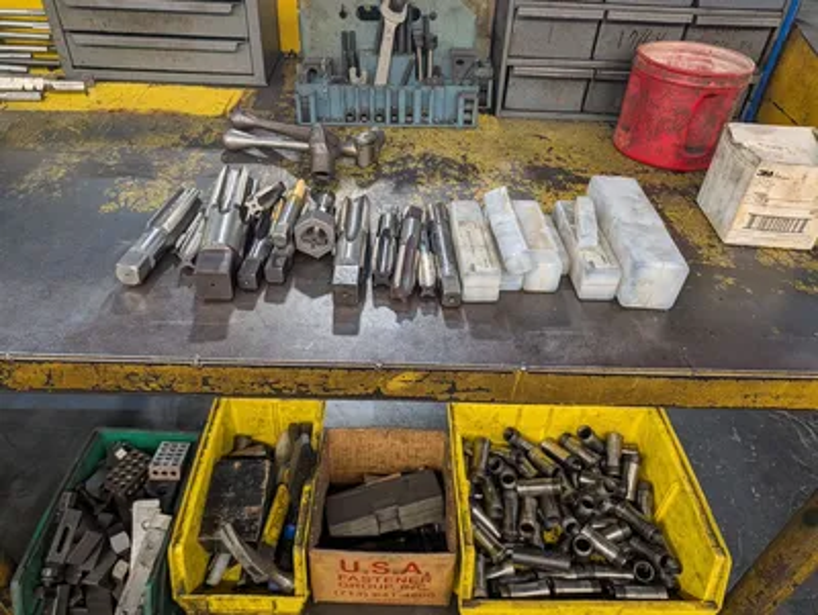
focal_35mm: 24
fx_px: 568
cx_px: 409
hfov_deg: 71.5
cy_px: 308
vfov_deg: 56.9
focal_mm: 6.9
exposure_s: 1/120
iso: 65
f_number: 1.68
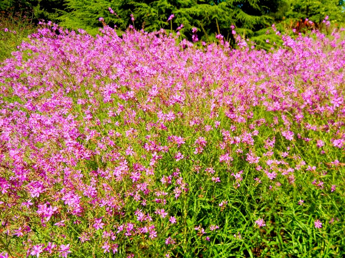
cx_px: 172
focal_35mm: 30
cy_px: 129
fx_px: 299
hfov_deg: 60.0
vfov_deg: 46.8
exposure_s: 1/887
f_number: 3.5
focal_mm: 5.4
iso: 160
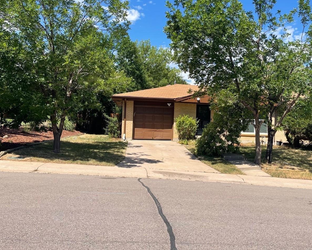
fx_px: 314
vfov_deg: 43.3
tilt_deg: +2.0
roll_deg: -1.9
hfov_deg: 52.3
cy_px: 114
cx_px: 193
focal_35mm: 34
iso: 32
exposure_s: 1/2717
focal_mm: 5.1
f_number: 1.6
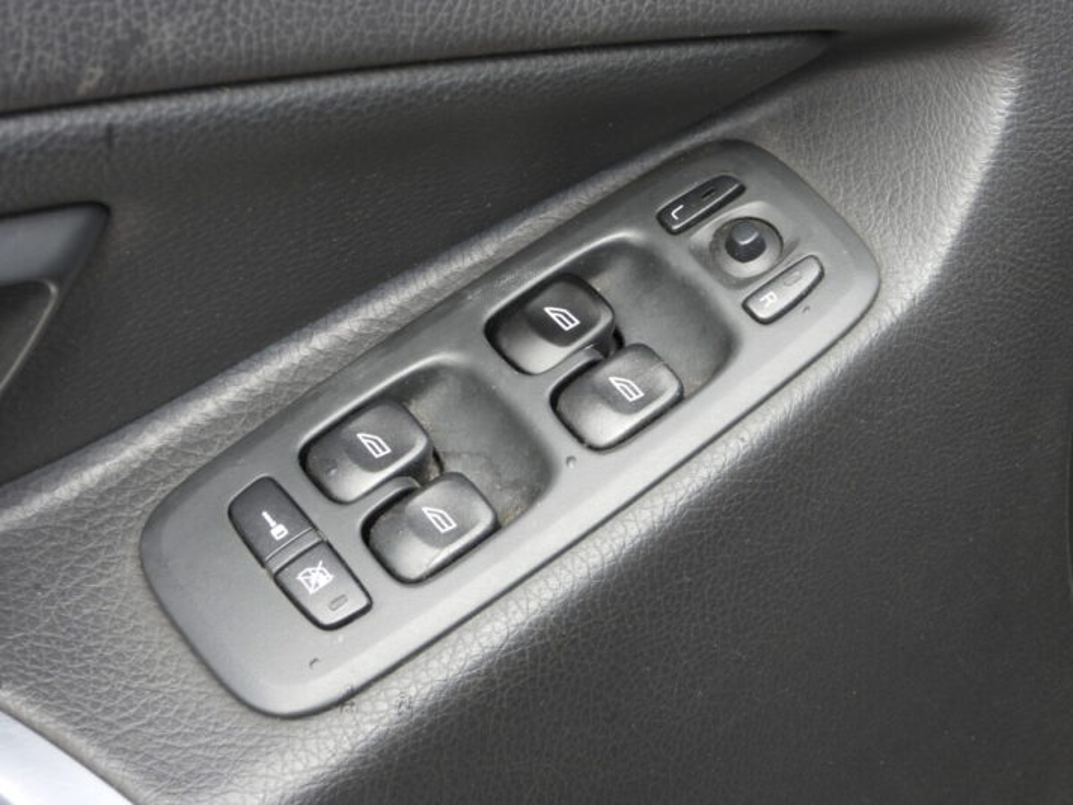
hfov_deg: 23.0
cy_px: 402
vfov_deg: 17.4
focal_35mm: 85
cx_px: 536
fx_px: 2635
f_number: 3.5
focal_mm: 15.3
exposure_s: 1/100
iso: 100
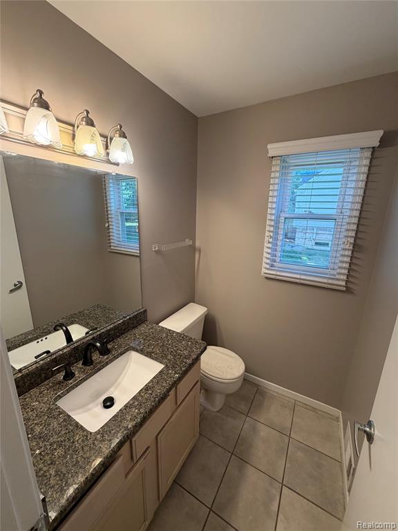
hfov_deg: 85.7
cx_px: 199
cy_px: 266
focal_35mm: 14
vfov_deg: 102.1
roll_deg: -1.7
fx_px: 215
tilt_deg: -13.0
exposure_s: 1/120
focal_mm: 2.22
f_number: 2.2
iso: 200
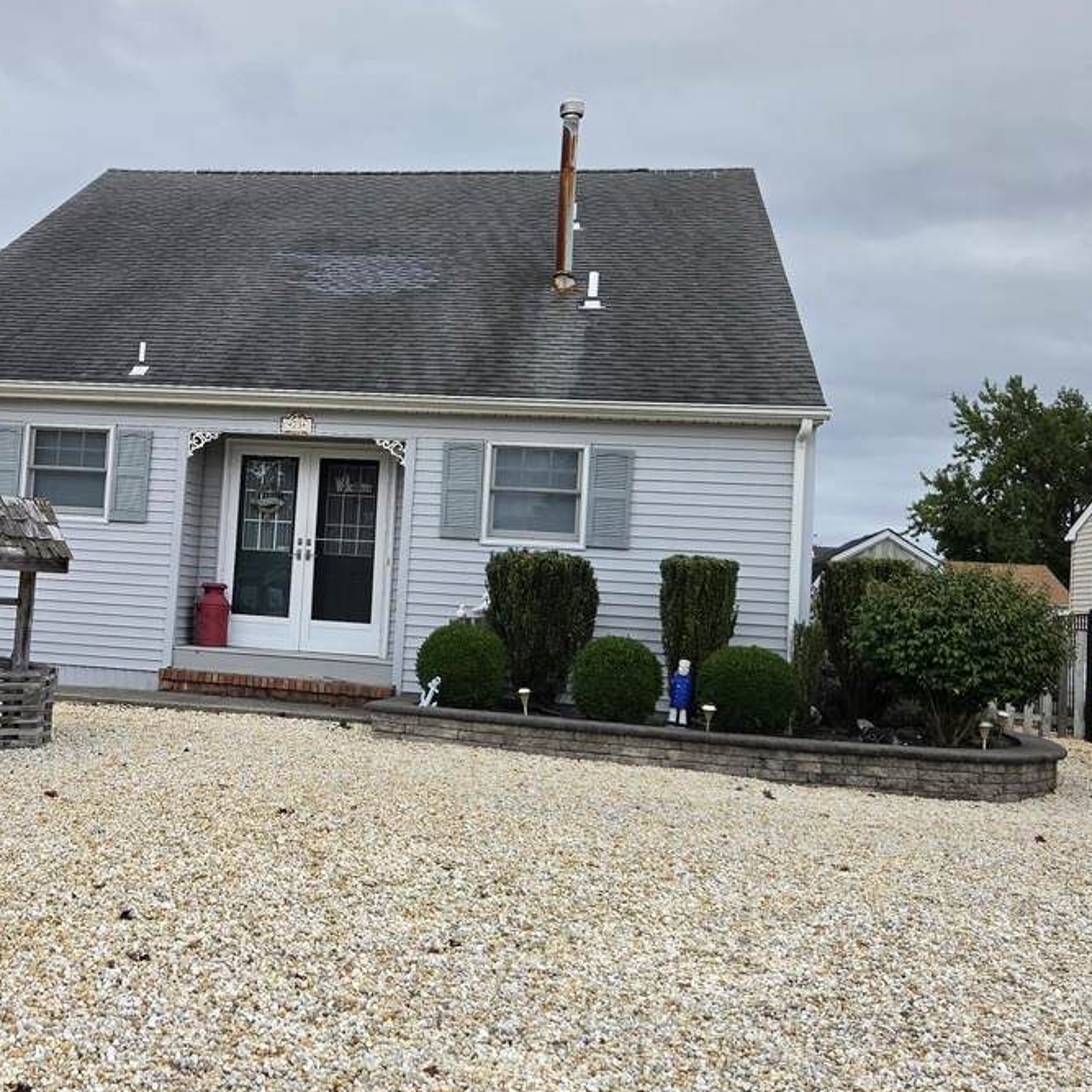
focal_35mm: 39
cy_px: 532
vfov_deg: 42.8
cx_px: 324
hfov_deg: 42.0
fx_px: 1392
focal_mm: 5.4
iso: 80
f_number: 1.8
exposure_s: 1/1915
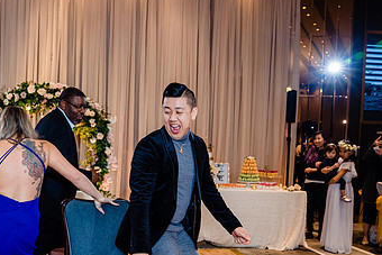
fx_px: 435
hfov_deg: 45.9
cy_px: 175
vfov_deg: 32.3
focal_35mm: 41
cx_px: 100
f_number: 4
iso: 1000
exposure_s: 1/160
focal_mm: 24
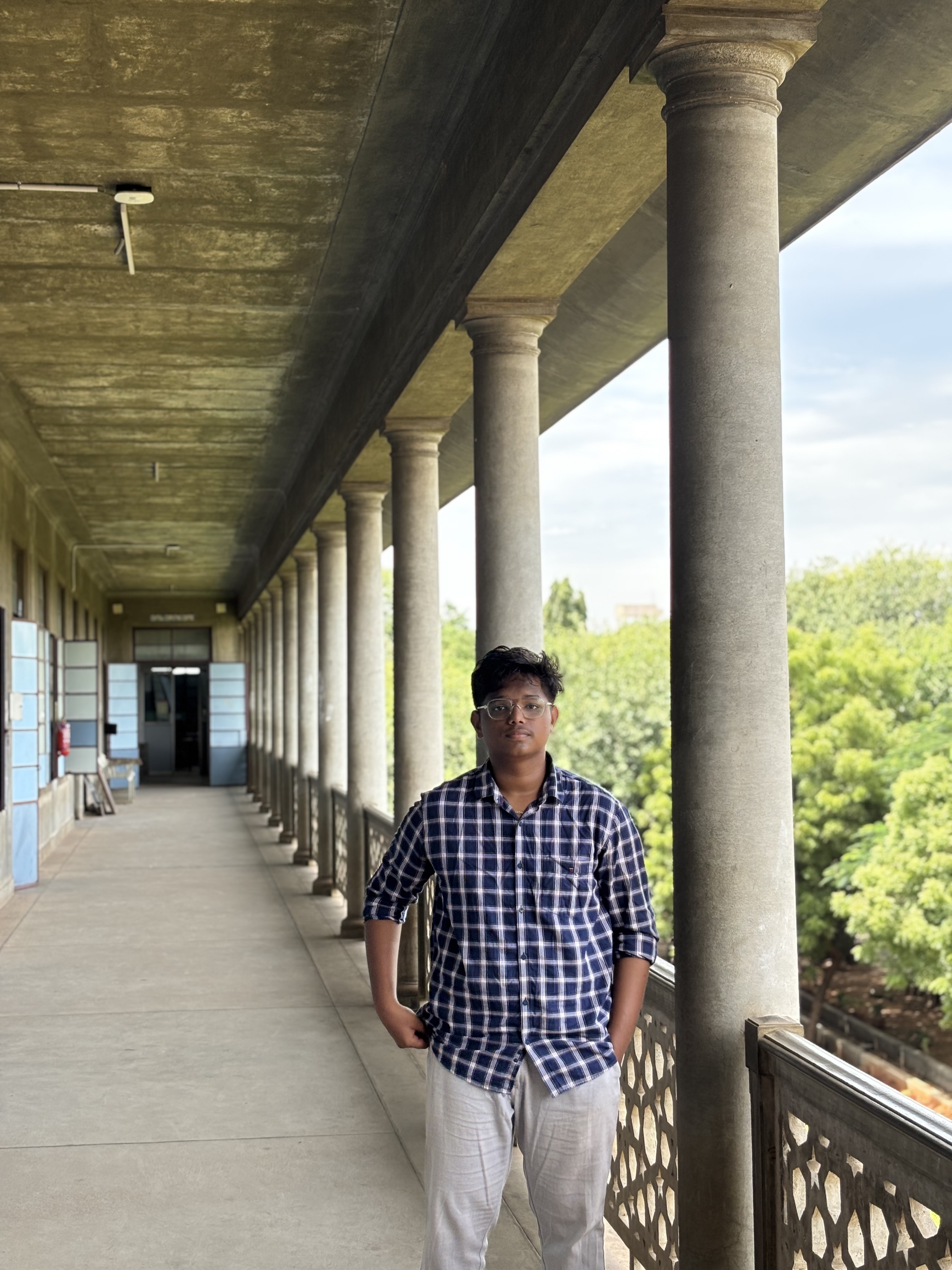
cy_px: 635
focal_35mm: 52
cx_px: 476
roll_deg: -0.2
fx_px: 1907
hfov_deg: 28.0
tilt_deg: +1.8
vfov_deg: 36.8
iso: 32
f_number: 1.6
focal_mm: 5.96
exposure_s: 1/517
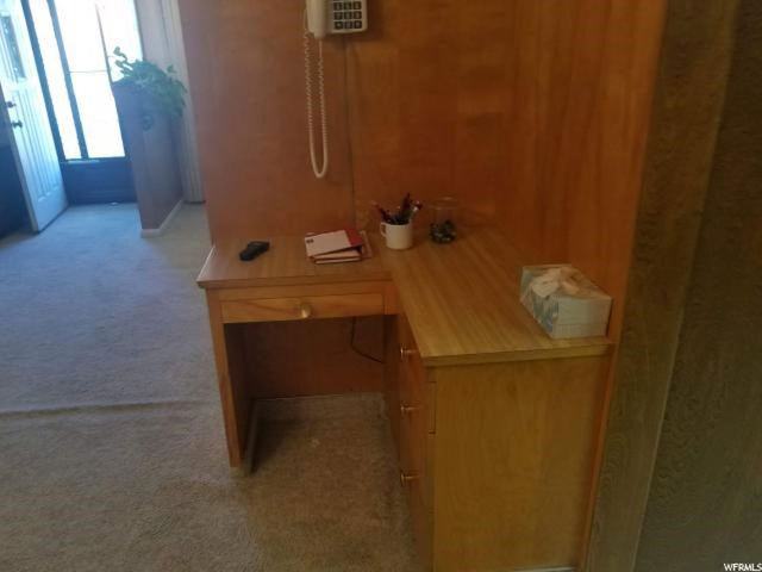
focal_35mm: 26
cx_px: 381
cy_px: 286
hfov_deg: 67.3
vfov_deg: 53.1
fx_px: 572
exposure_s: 1/60
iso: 125
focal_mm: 4.2
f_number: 1.7
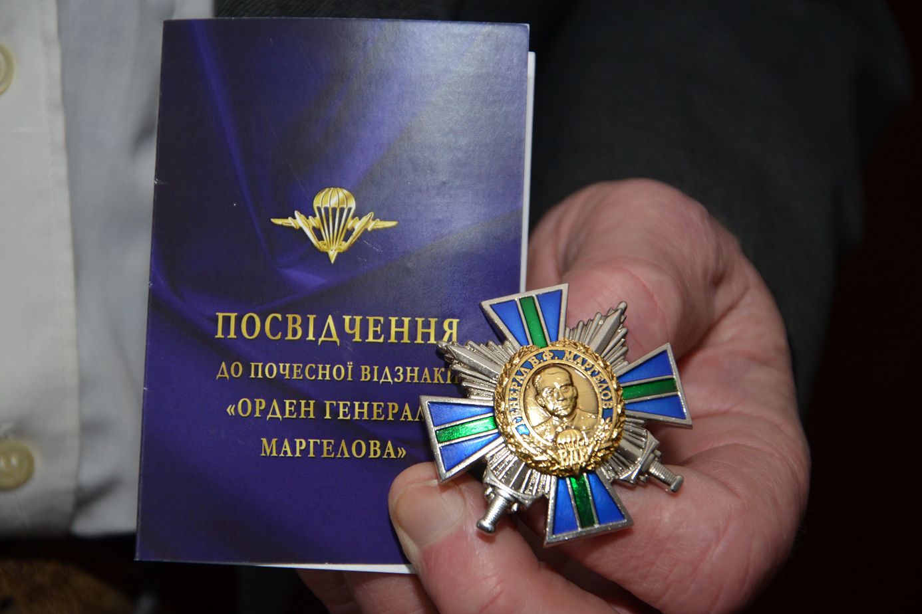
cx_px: 460
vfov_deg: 10.7
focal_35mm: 129
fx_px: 3291
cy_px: 307
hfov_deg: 15.9
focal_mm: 85
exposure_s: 1/250
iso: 800
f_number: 5.6
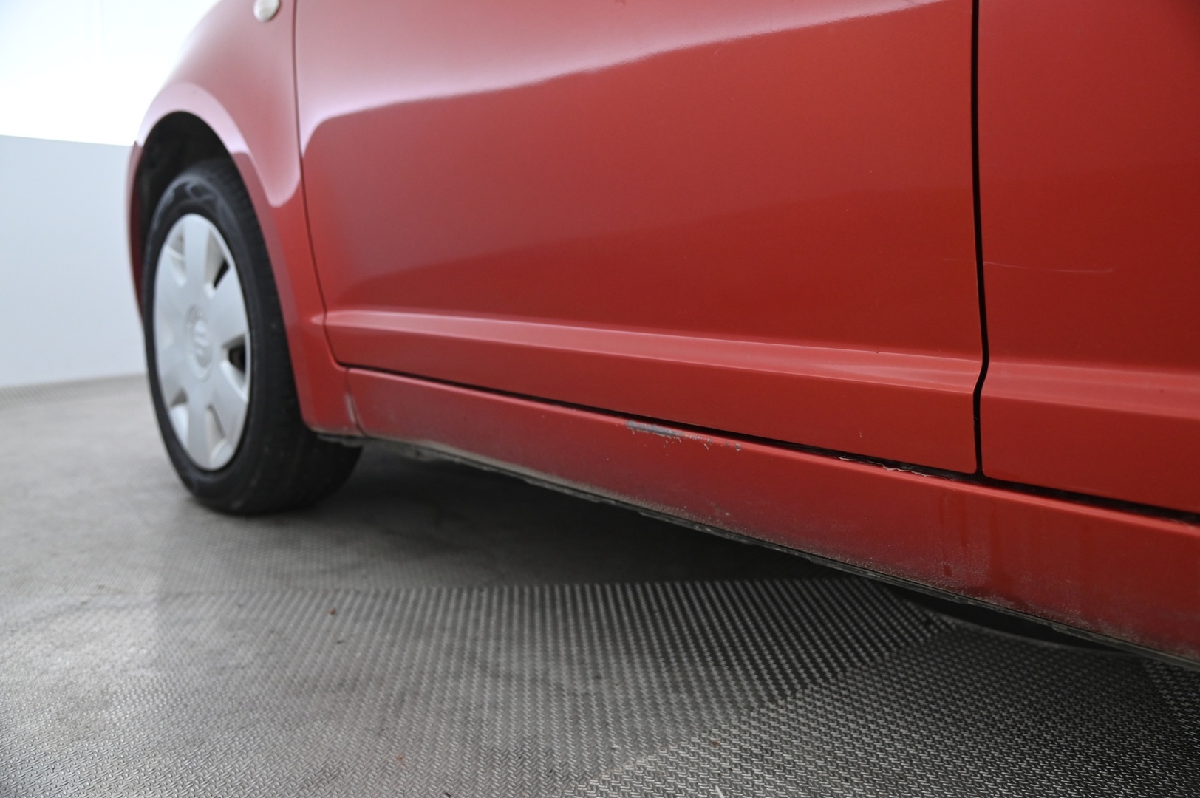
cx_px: 600
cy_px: 399
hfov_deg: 55.8
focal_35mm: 34
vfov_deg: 38.8
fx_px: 1132
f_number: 4
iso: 2000
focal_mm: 34
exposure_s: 1/40
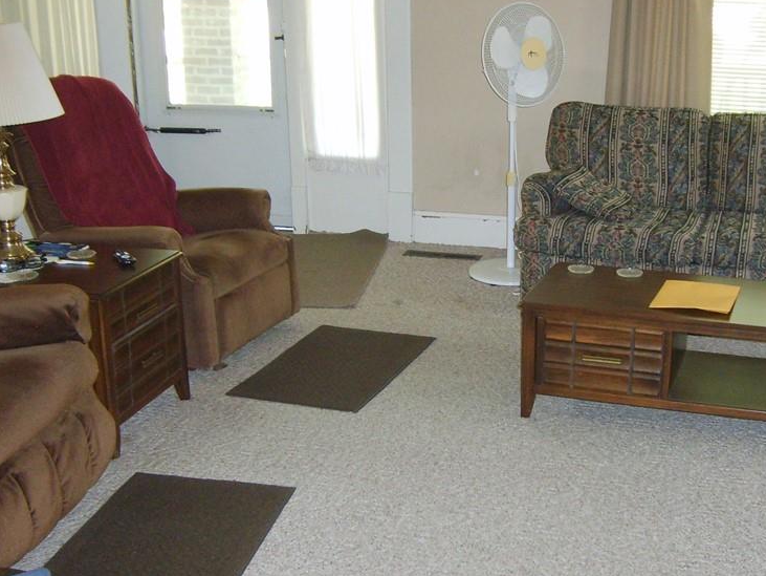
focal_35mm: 49
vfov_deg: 29.7
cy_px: 310
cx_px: 467
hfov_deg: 38.7
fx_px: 1085
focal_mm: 5.8
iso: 266
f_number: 2.8
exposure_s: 1/30
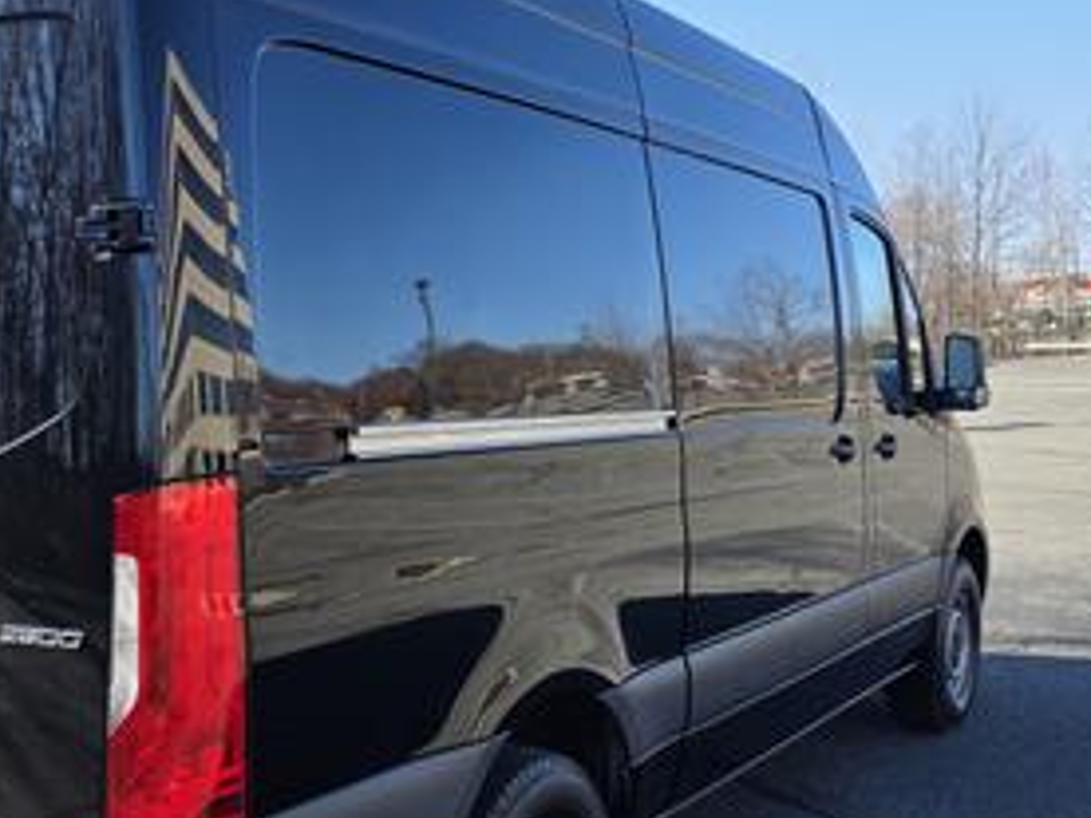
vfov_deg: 34.3
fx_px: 1324
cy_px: 419
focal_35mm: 42
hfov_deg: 43.7
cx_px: 312
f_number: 1.7
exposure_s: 1/2180
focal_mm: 6.3
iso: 80
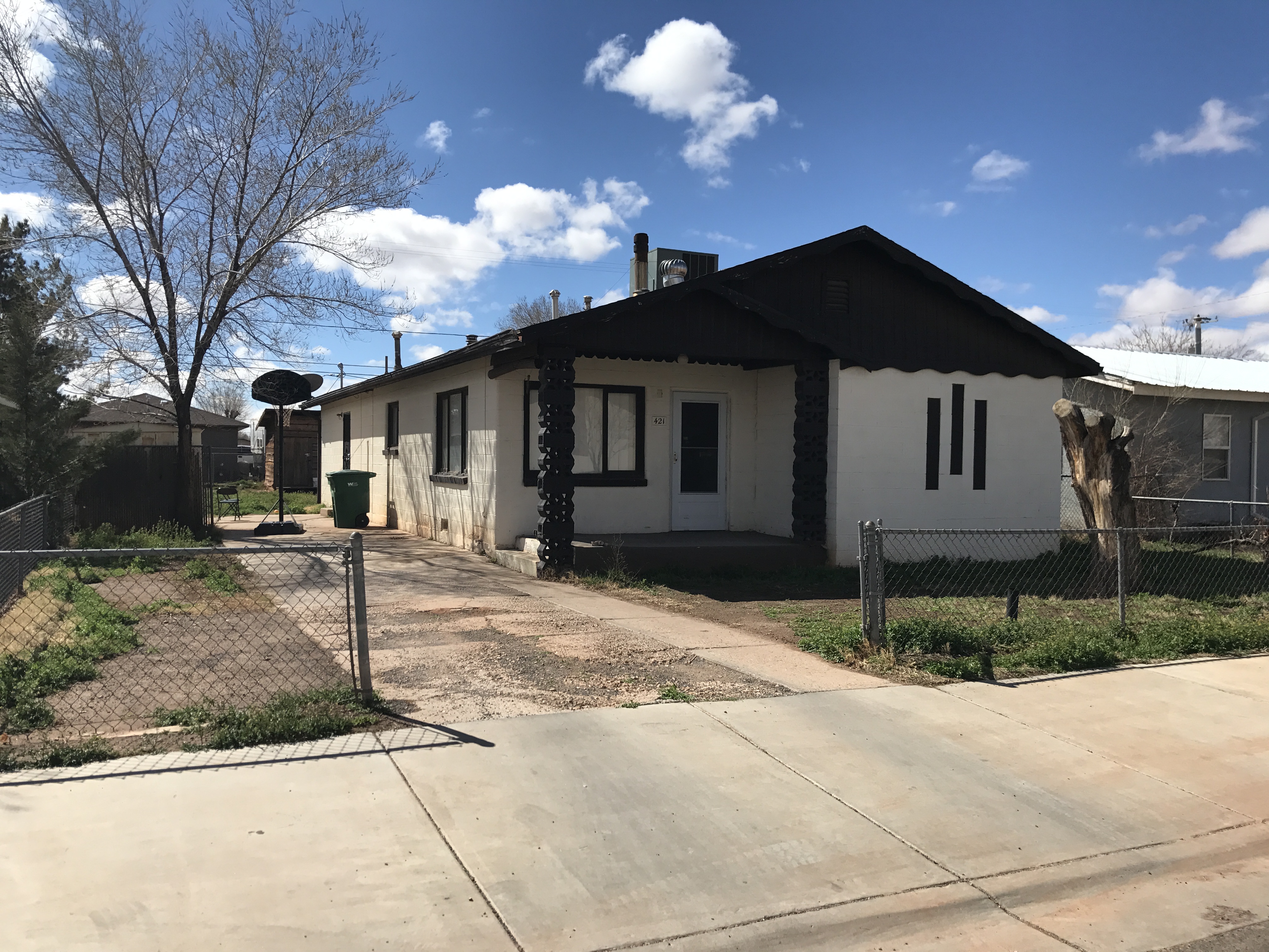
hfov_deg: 63.4
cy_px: 476
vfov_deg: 49.7
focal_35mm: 28
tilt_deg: +0.2
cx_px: 634
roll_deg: +0.8
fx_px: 1026
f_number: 1.8
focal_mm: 3.99
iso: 20
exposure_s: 1/3195
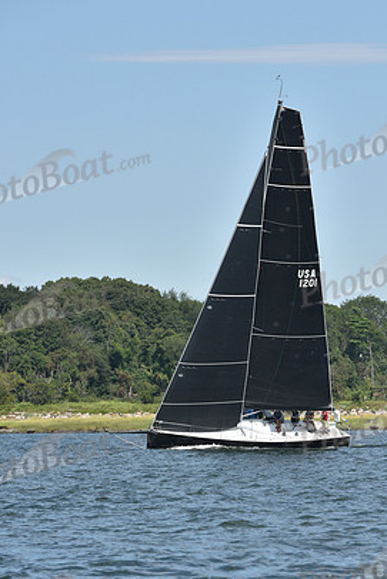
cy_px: 365
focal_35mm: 286
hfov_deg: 4.8
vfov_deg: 7.2
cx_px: 225
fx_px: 4607
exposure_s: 1/1000
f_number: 9
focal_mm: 200
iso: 320
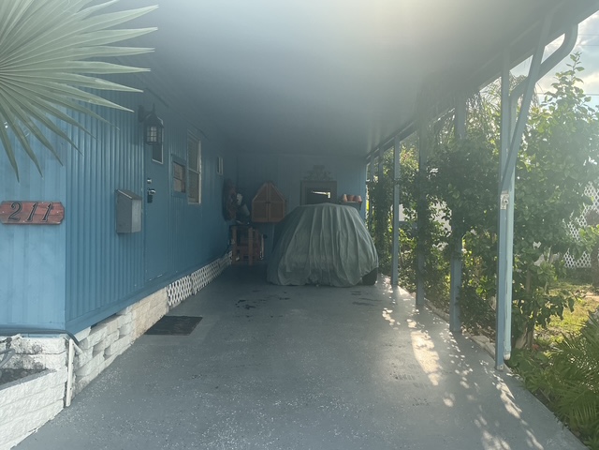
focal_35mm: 29
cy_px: 225
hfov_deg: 61.7
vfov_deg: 48.2
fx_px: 502
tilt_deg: -0.3
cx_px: 300
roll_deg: -0.7
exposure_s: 1/469
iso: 25
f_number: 1.8
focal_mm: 3
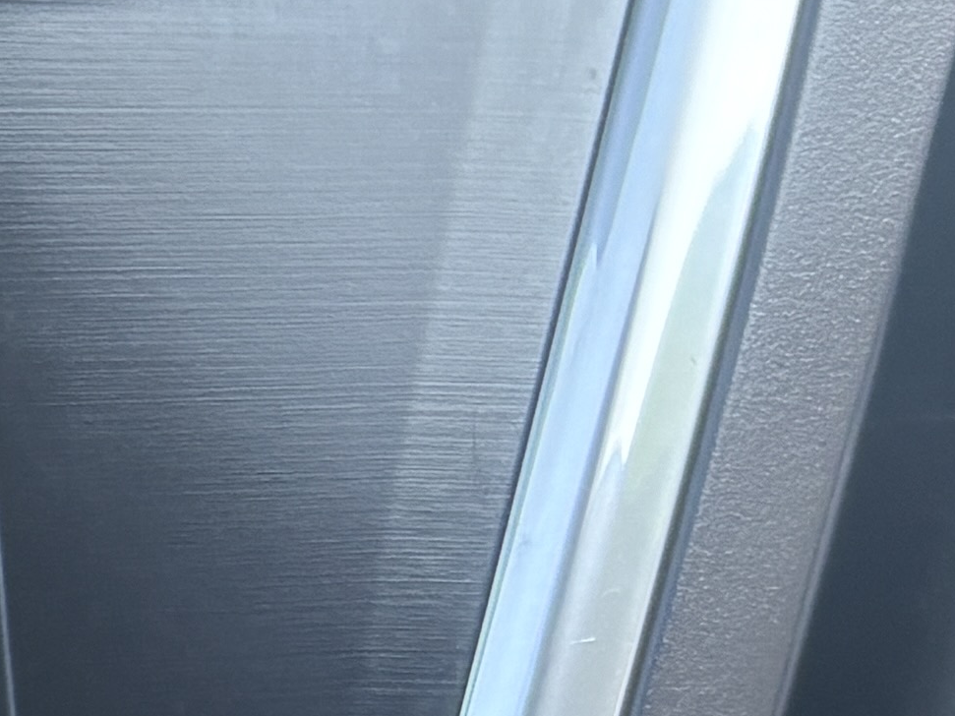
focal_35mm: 153
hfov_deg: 11.1
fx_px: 4221
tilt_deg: -34.6
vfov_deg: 9.0
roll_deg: -6.3
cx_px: -1252
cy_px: 1579
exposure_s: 1/110
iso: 125
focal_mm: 5.96
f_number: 1.6
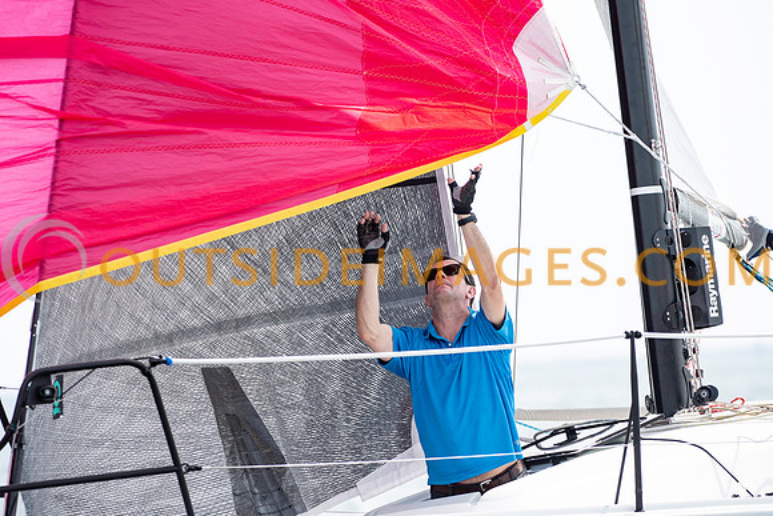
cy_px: 258
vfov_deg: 3.5
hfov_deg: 5.3
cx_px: 386
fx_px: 8376
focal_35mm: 390
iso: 320
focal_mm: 260
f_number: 5
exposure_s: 1/2000
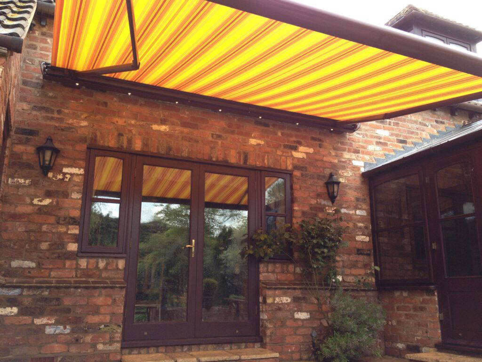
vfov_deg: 40.7
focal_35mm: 35
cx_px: 241
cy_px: 181
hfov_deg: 52.6
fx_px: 487
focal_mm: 4.28
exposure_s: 1/185
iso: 64
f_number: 2.4
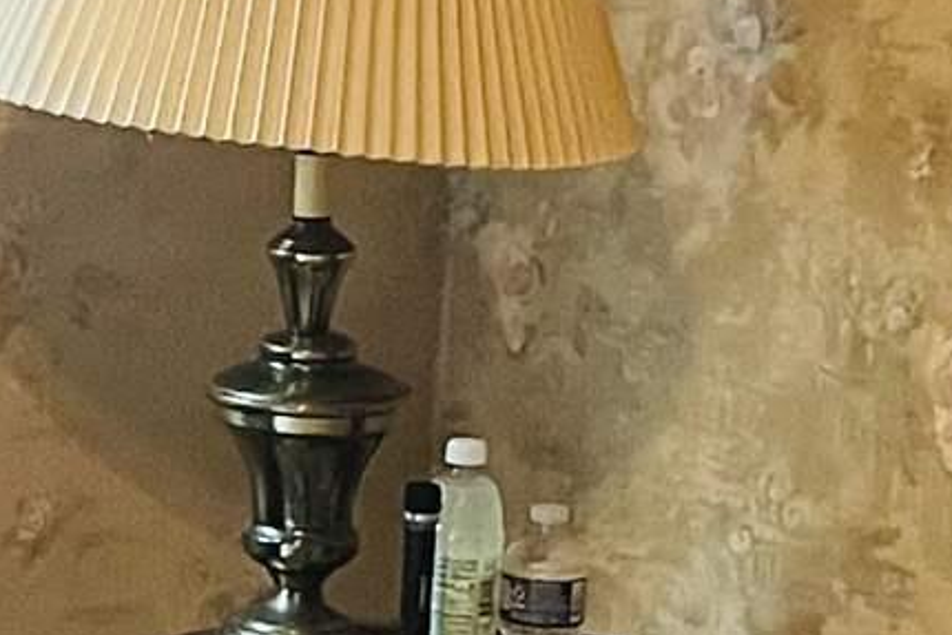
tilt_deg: -11.1
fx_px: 5105
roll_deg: -3.9
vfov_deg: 7.1
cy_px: 542
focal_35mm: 193
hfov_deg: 10.6
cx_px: 206
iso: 320
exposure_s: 1/60
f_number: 1.5
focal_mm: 5.7
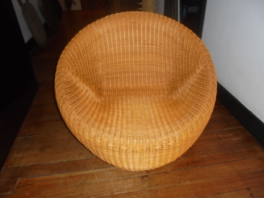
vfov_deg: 53.1
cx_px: 132
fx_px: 198
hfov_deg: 67.3
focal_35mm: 26
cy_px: 99
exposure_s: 1/30
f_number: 3.5
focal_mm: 4.6
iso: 320
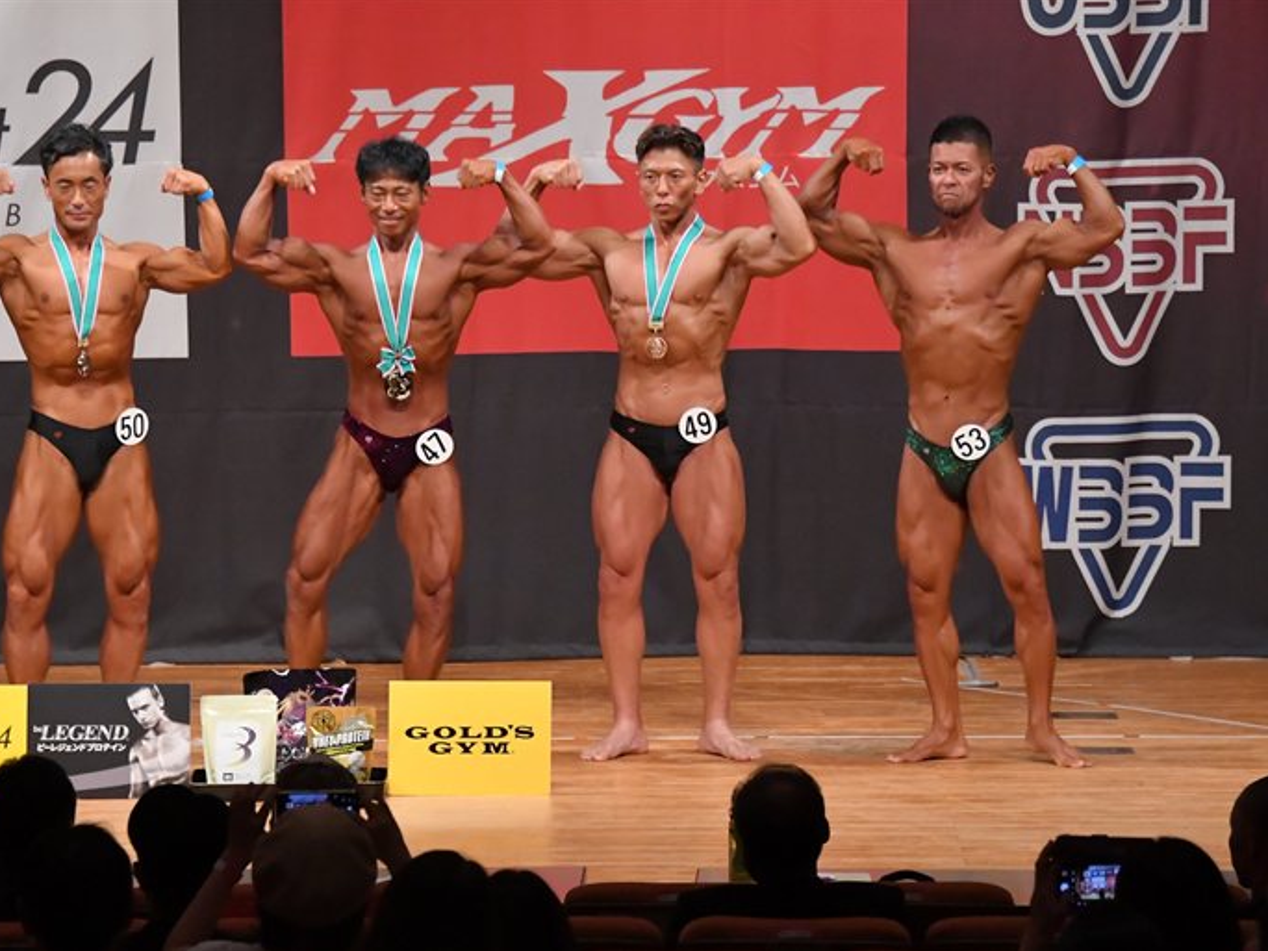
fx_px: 8059
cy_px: 476
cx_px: 639
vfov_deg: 6.8
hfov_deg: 9.0
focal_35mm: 220
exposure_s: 1/400
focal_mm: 135
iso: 7200
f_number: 5.6
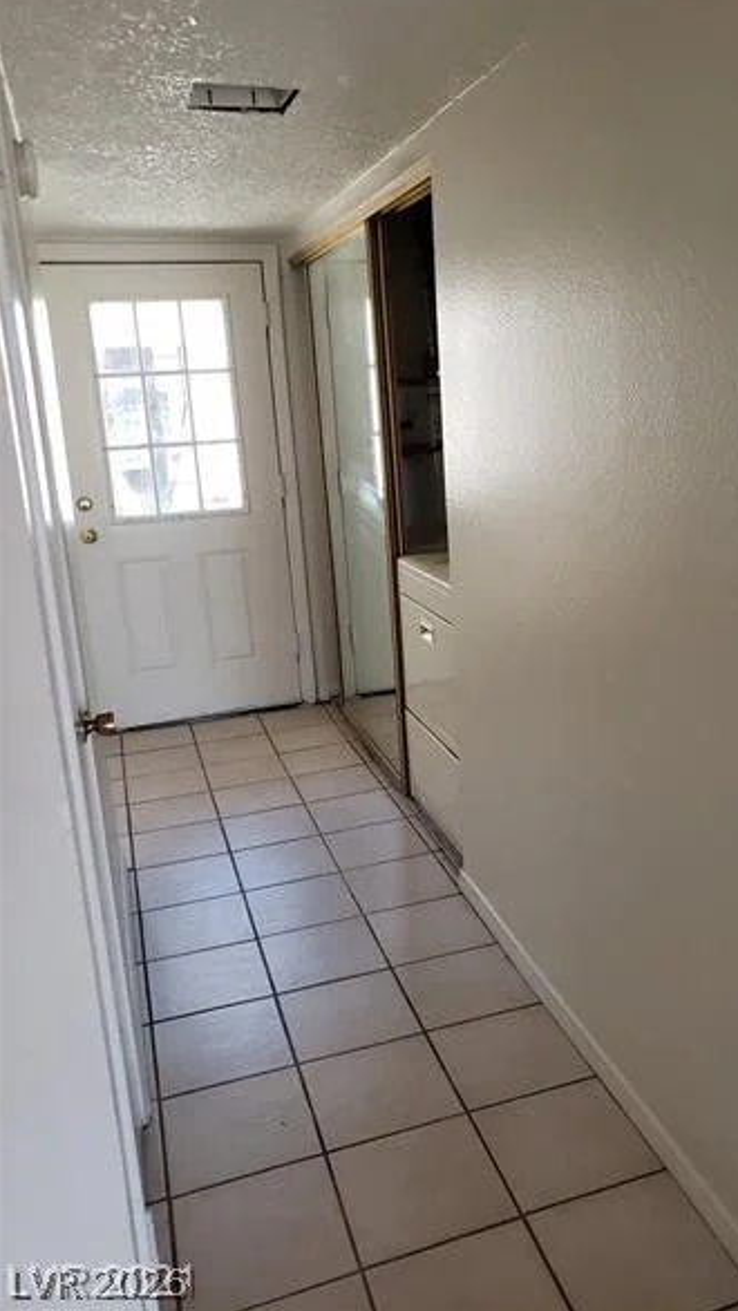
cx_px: 501
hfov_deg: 39.7
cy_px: 642
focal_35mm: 29
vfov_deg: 66.0
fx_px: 1008
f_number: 2.4
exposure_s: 1/120
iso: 320
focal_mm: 4.3
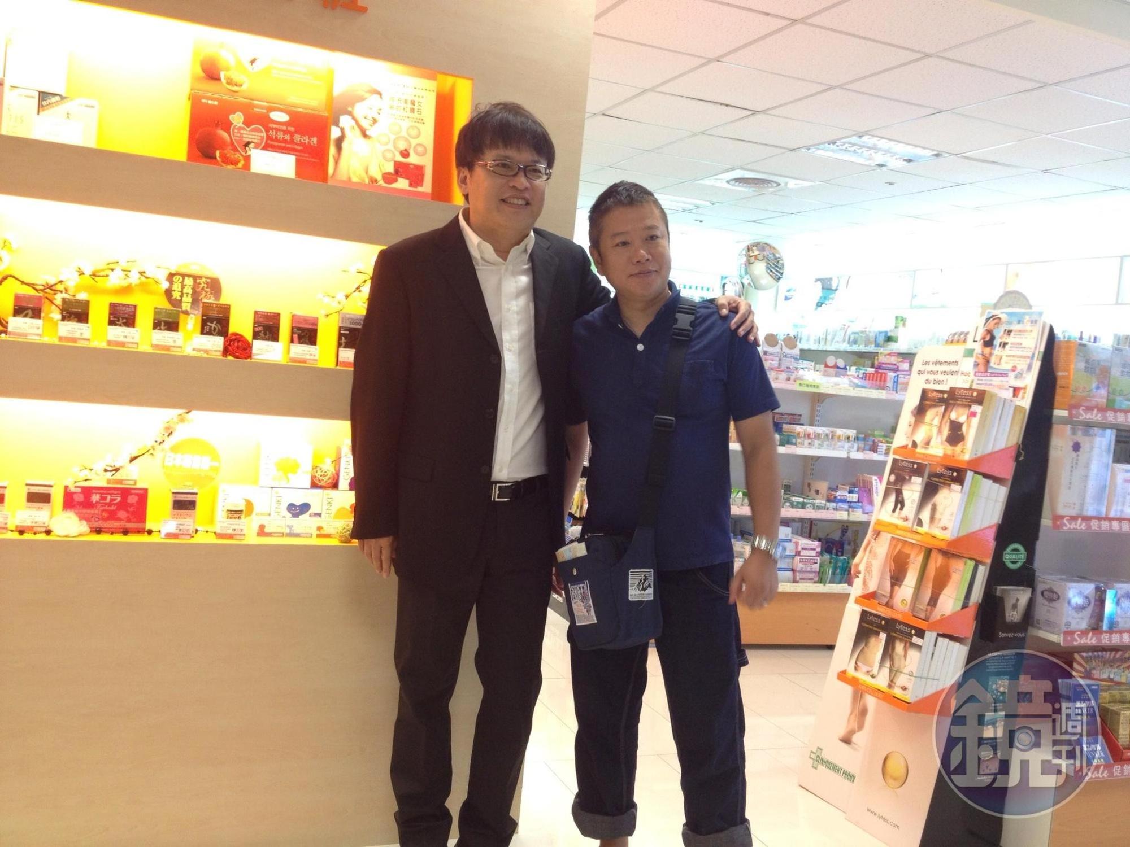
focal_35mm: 35
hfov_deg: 52.6
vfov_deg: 40.7
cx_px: 565
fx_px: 1143
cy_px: 424
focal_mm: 4.28
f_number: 2.4
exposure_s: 1/20
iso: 80
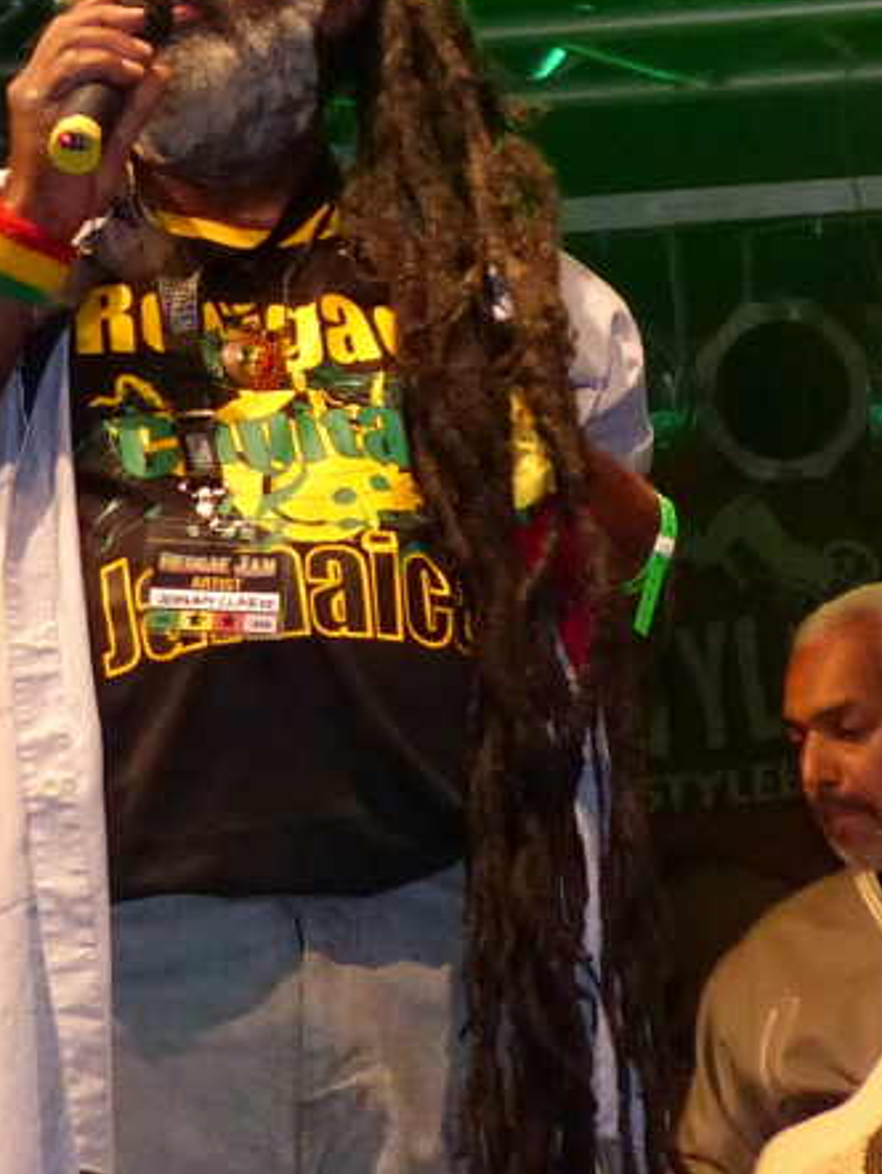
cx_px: 332
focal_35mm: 95
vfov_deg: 20.6
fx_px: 3224
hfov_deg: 15.6
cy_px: 781
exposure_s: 1/60
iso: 400
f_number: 2.8
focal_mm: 7.6
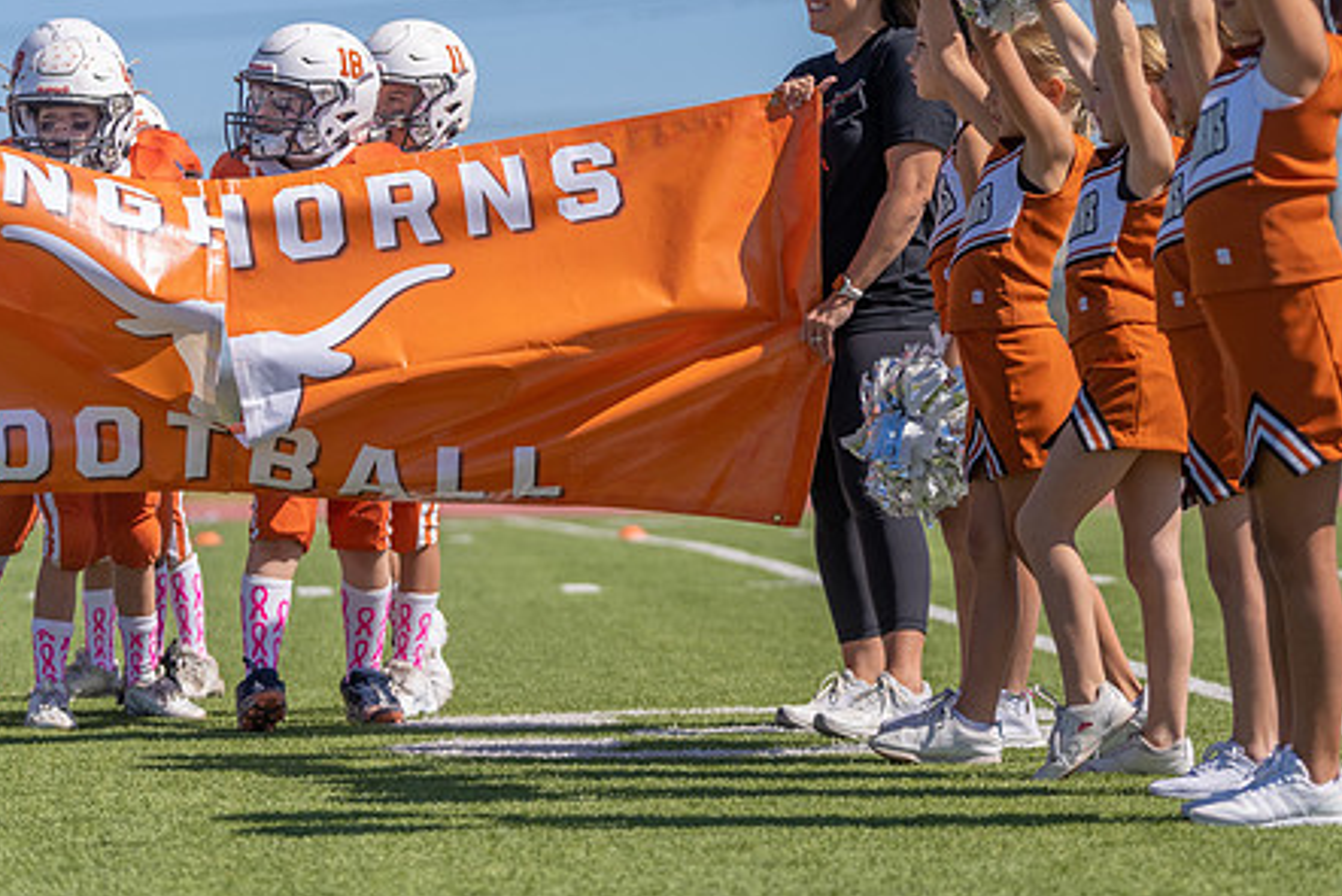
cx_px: 1005
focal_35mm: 175
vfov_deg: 7.8
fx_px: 6525
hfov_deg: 11.7
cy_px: 188
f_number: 3.5
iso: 125
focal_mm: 106
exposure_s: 1/2500
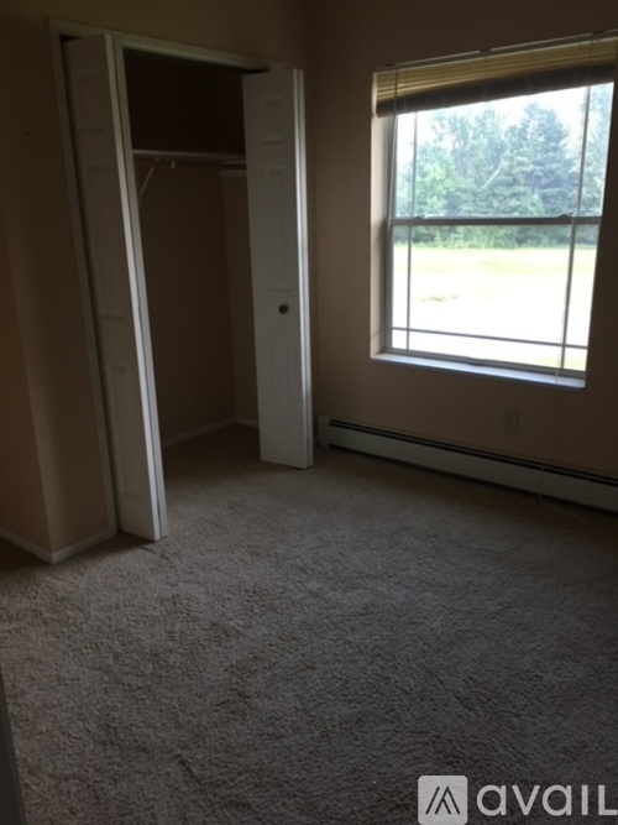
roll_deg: +1.7
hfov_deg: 48.2
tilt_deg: -15.7
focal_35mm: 29
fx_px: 691
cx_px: 309
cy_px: 412
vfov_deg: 61.7
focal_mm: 4.15
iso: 32
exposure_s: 1/30
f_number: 2.2
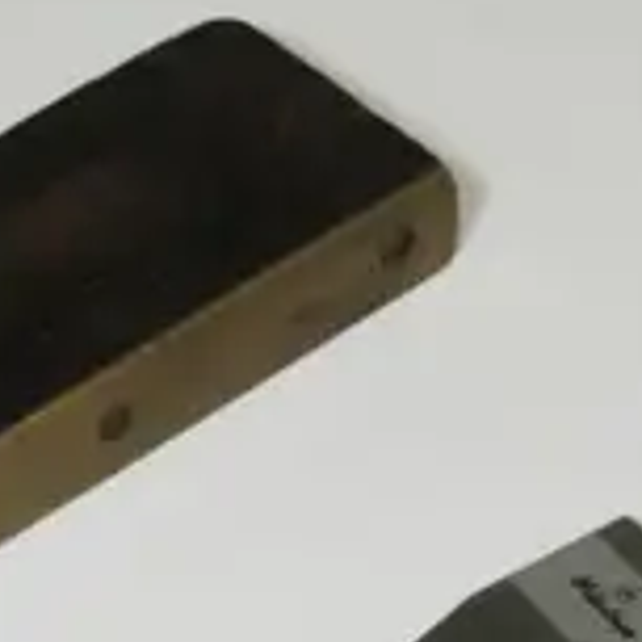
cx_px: 436
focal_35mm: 213
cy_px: 1313
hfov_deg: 8.2
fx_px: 4469
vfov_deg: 7.8
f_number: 4.5
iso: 3200
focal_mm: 18
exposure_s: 1/1000
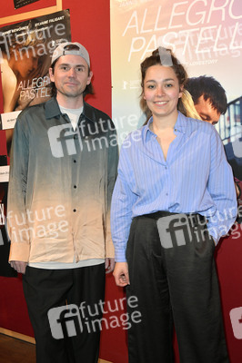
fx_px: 384
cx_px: 121
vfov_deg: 50.7
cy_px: 182
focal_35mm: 38
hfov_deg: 35.0
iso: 2000
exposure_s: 1/250
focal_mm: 38
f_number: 6.3
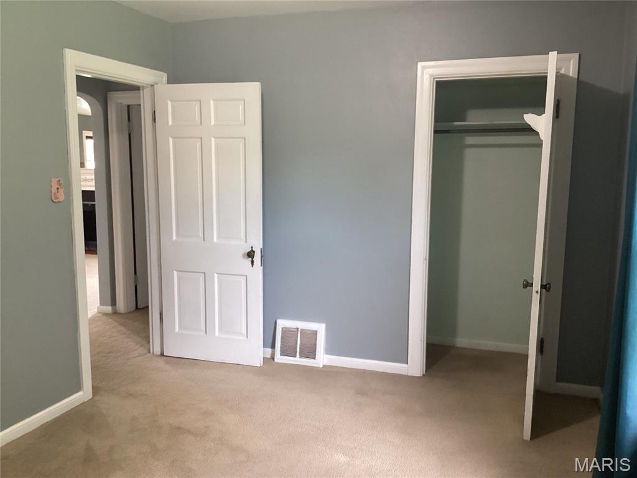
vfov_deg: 45.4
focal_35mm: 31
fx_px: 570
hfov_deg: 58.4
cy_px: 239
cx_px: 318
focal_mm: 3.3
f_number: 2.4
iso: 250
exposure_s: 1/60
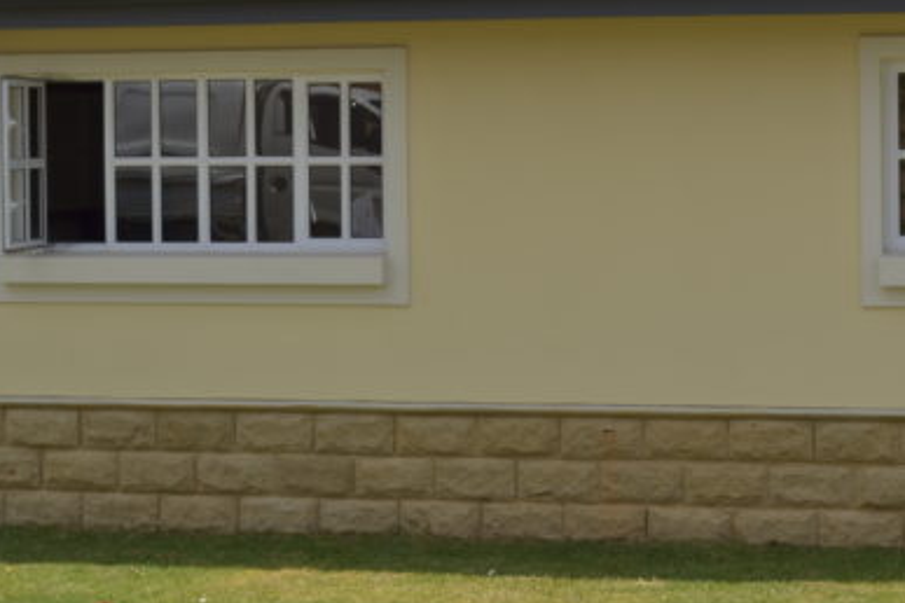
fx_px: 2338
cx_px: 645
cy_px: 161
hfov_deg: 21.8
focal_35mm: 93
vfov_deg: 14.7
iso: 100
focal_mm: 40
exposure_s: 1/200
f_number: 11
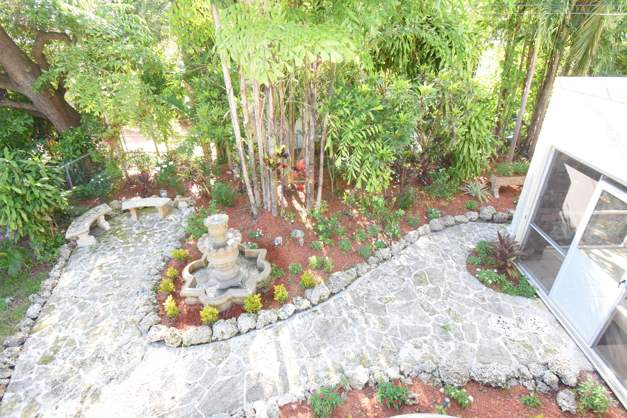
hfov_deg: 92.4
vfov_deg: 69.7
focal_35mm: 17
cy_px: 209
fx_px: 300
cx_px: 314
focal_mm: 11.5
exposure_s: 1/80
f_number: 4.8
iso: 400
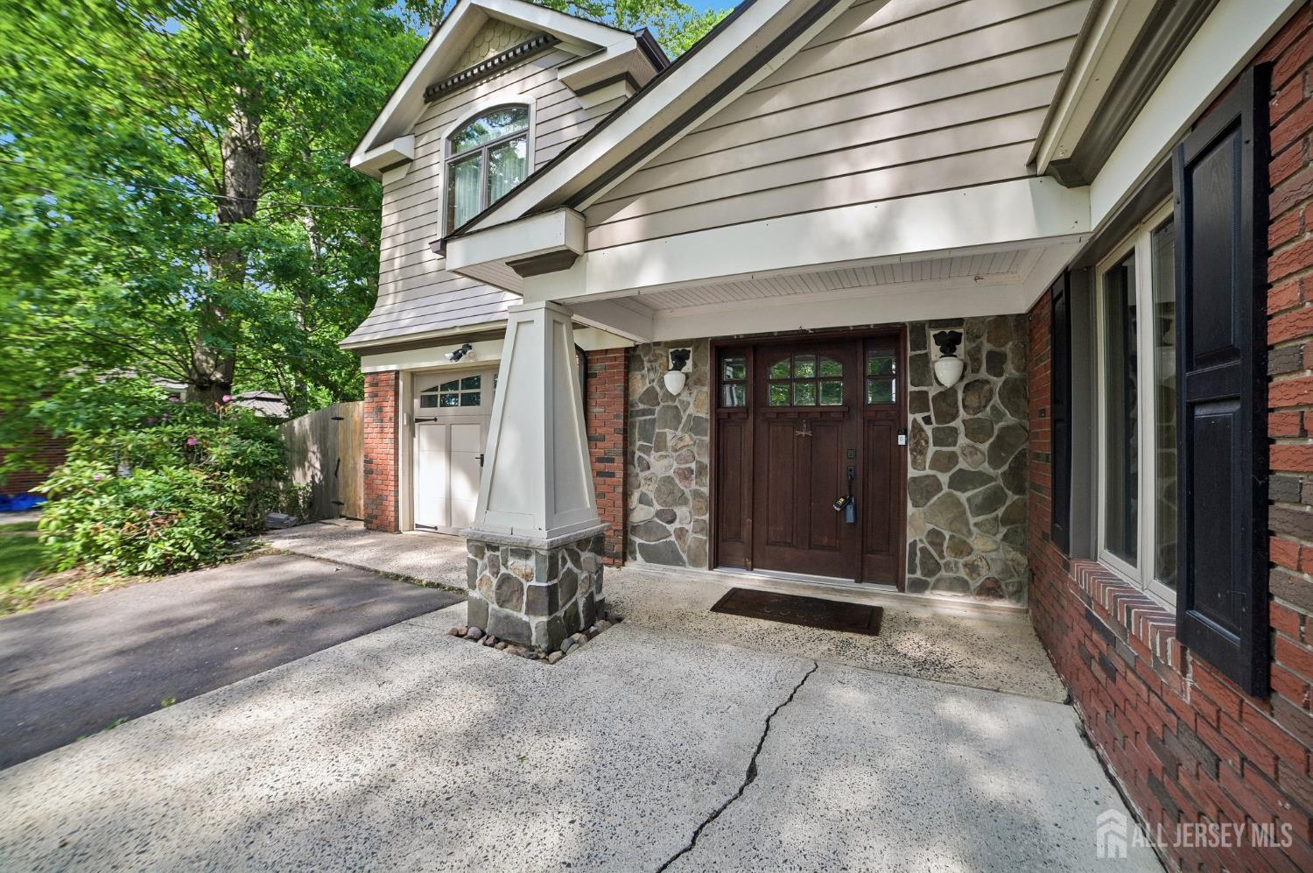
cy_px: 436
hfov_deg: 104.3
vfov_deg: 81.1
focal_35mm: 14
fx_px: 510
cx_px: 656
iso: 800
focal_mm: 14
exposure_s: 1/400
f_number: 6.3
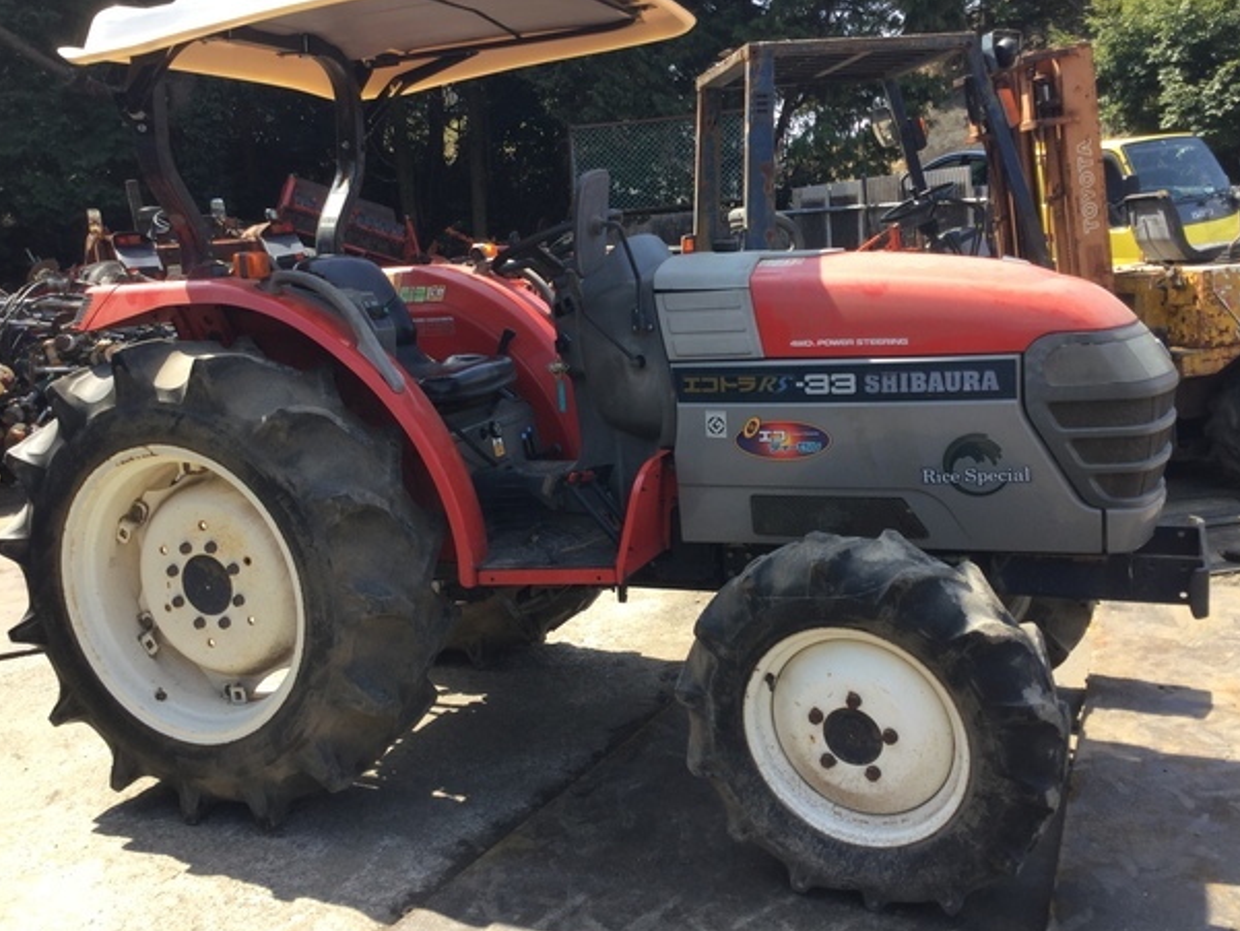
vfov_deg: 43.0
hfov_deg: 55.3
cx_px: 627
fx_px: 1182
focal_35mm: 33
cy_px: 446
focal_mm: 3.3
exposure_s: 1/319
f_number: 2.4
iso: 25
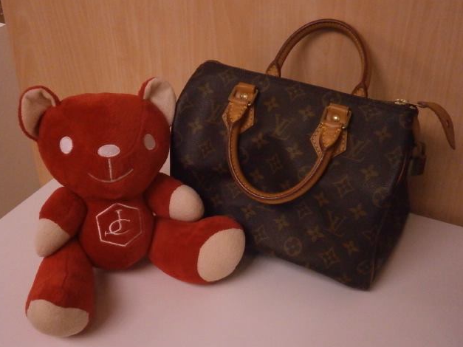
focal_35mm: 48
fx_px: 642
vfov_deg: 30.3
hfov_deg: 39.7
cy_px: 176
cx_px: 228
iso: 800
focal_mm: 8.3
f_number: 3.4
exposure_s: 1/200
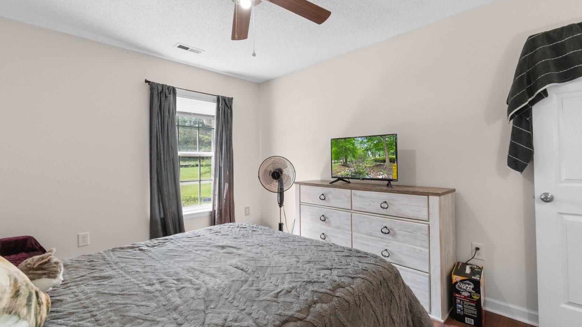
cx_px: 294
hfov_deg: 99.4
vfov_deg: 67.1
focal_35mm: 16
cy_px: 158
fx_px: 247
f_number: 4.5
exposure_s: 1/10
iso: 100
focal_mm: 10
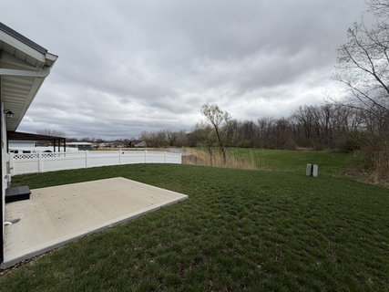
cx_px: 194
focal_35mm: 14
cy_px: 146
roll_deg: -0.3
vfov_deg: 85.6
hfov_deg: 102.1
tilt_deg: -0.8
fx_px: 157
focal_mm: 2.22
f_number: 2.2
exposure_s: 1/1125
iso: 20
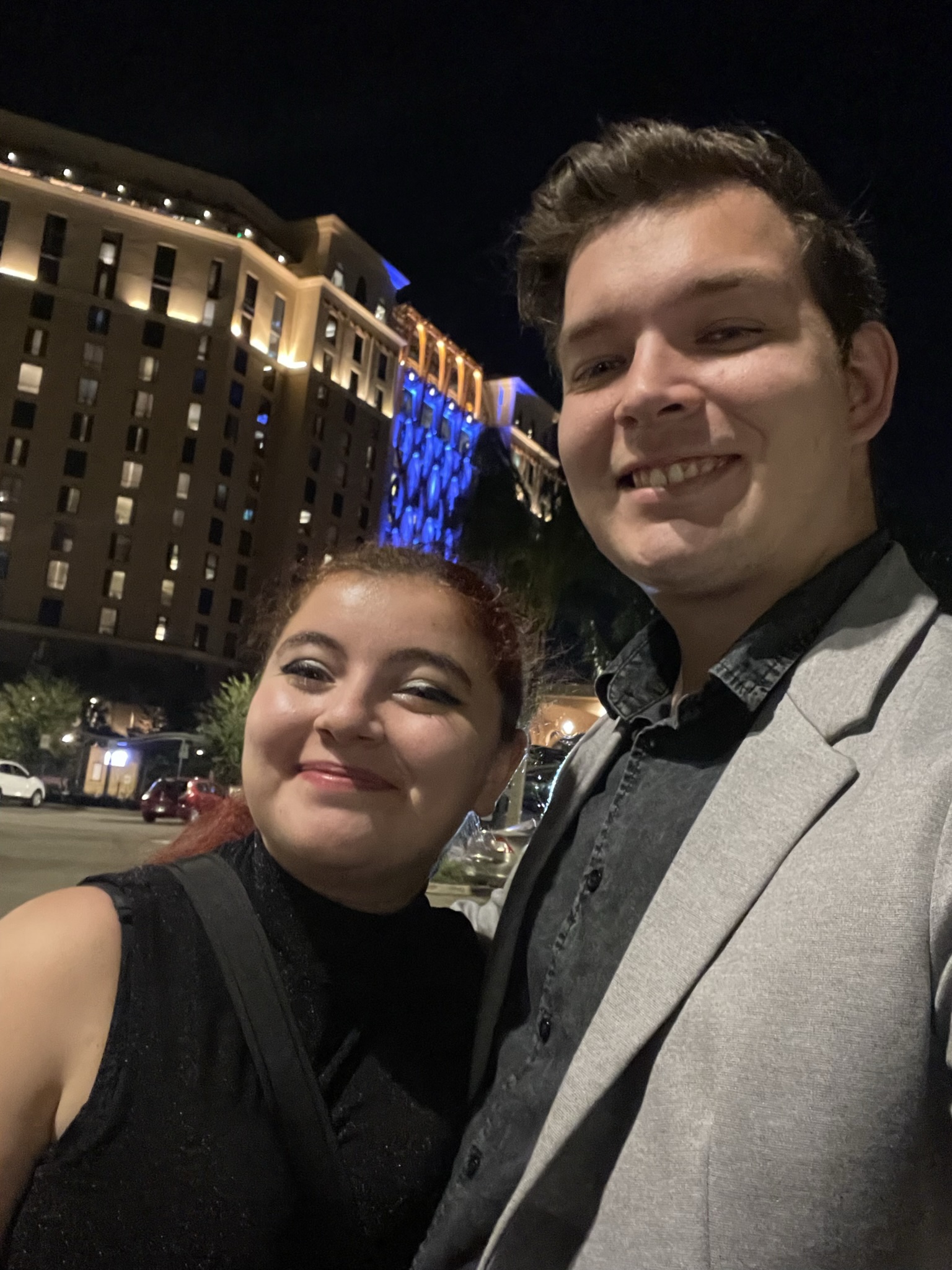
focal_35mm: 30
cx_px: 476
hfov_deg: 46.8
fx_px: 1100
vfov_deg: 60.0
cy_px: 635
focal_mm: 2.71
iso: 1000
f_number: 2.2
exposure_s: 1/15
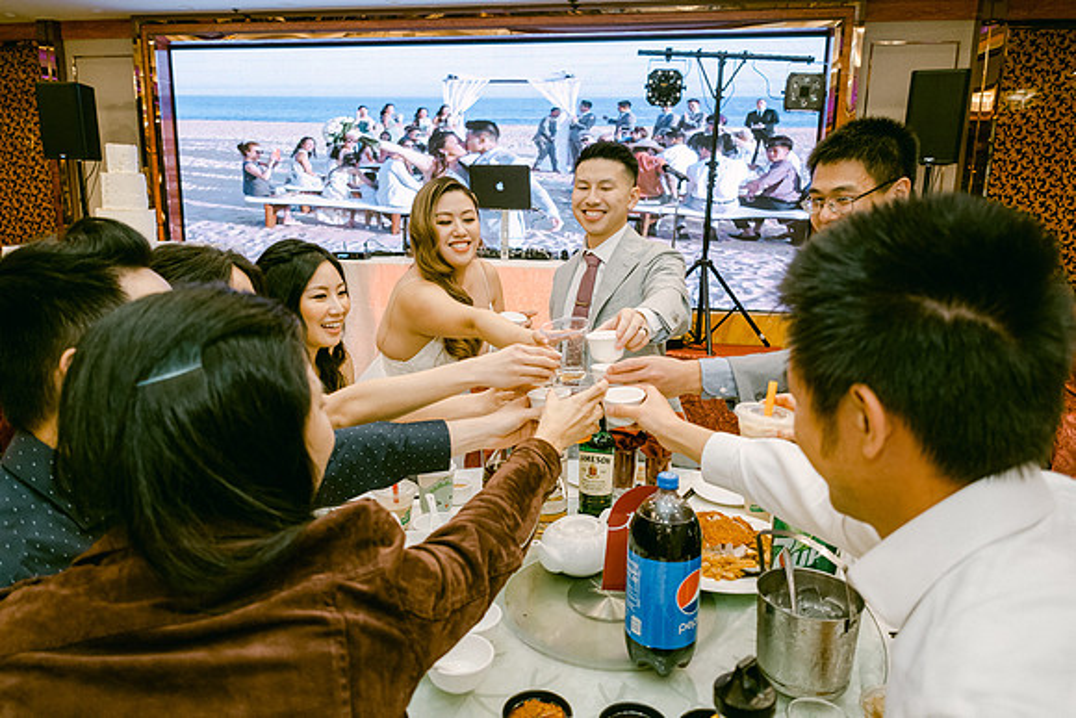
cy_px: 359
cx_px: 538
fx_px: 717
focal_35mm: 24
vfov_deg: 53.2
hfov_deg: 73.7
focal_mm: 16
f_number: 2.8
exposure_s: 1/125
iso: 800
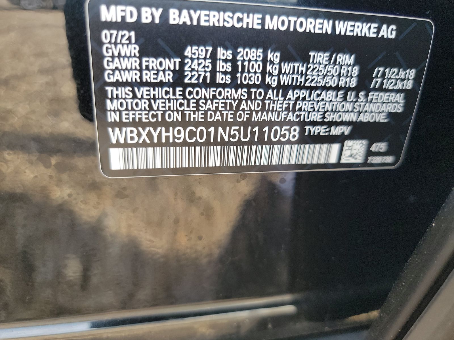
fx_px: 315
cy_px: 170
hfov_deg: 71.6
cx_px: 227
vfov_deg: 56.8
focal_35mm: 24
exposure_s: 1/59
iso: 101
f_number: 1.8
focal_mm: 6.7
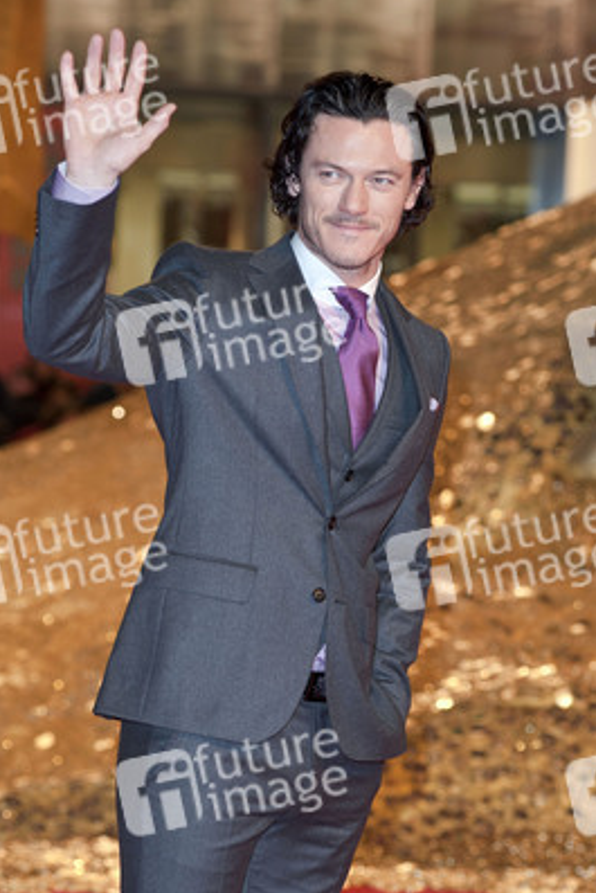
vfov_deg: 16.9
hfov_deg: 11.3
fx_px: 3002
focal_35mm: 121
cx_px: 298
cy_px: 445
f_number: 5.6
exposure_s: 1/160
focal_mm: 120
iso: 1000
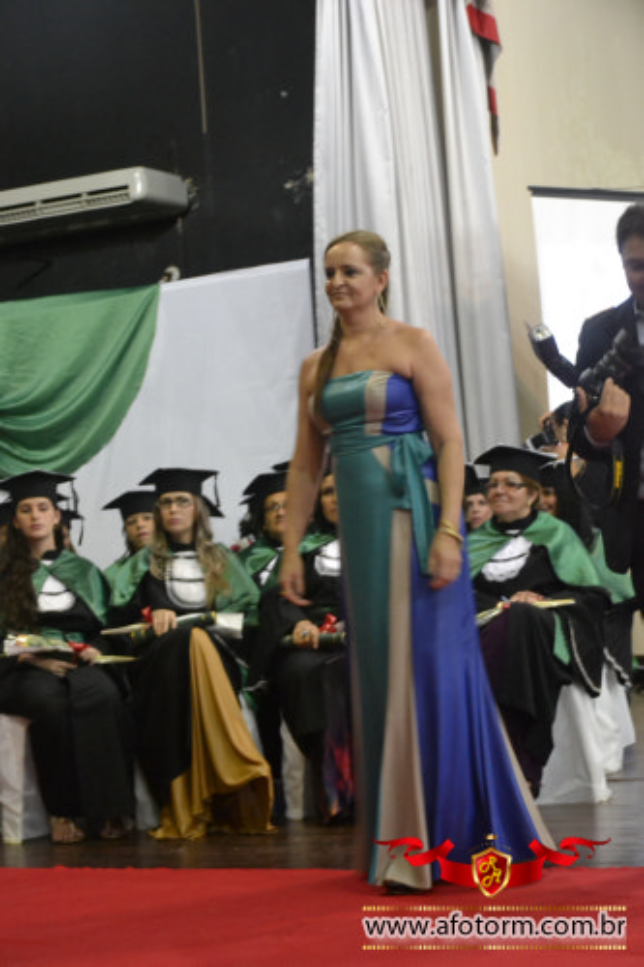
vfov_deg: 28.1
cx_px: 322
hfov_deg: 18.9
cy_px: 484
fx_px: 1933
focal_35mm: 72
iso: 3200
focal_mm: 48
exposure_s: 1/20
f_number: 4.8
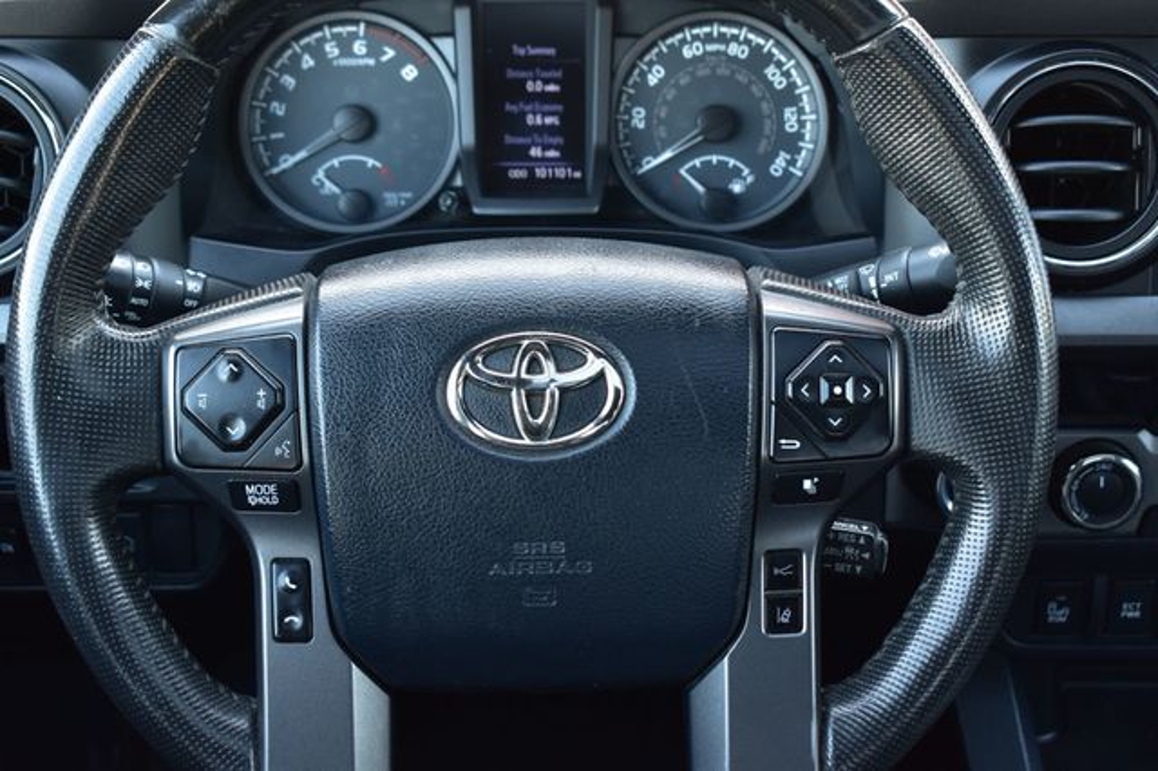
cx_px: 579
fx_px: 1832
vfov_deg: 23.8
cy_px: 386
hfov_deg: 35.1
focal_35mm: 57
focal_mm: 38
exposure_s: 1/15
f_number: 6.3
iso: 450
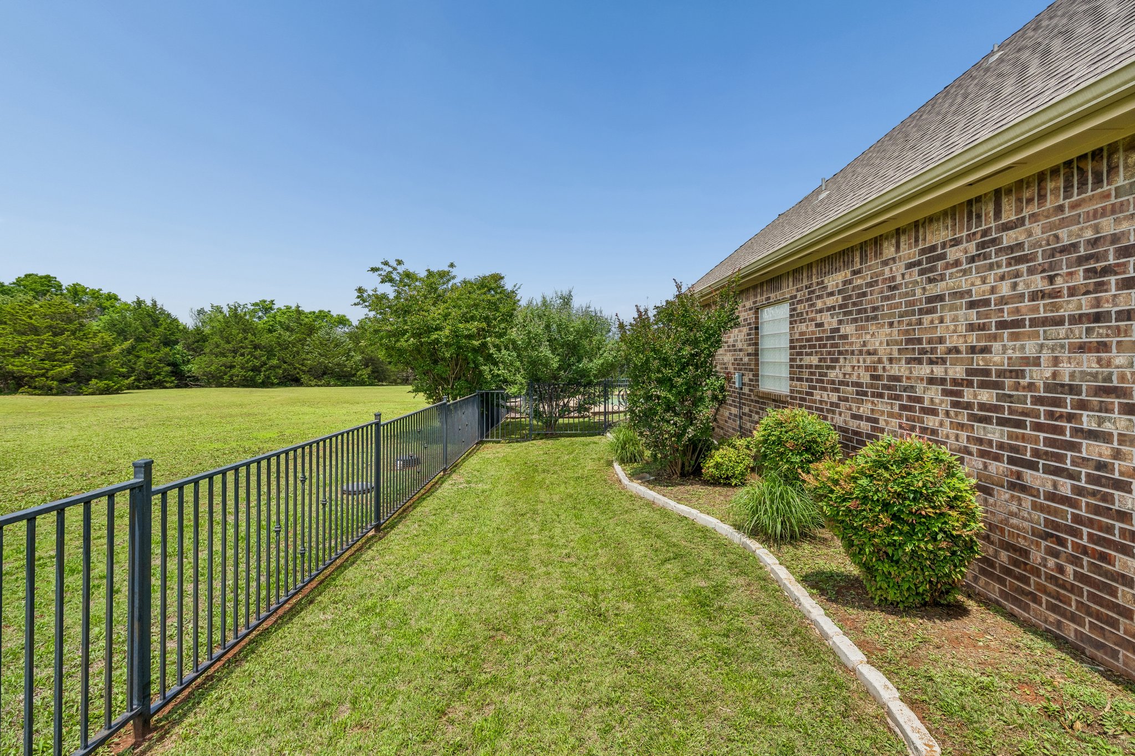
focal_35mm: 16
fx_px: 504
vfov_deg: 73.7
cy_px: 378
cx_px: 568
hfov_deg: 96.7
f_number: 8
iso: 200
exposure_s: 1/800
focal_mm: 16
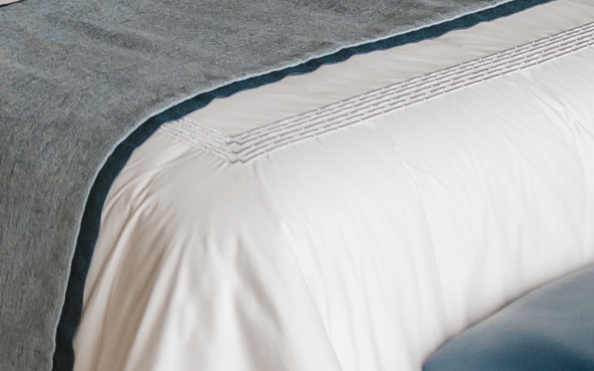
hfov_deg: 15.1
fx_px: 2169
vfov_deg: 8.2
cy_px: -771
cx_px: -98
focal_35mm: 134
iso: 320
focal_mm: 20
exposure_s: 1/1000
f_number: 2
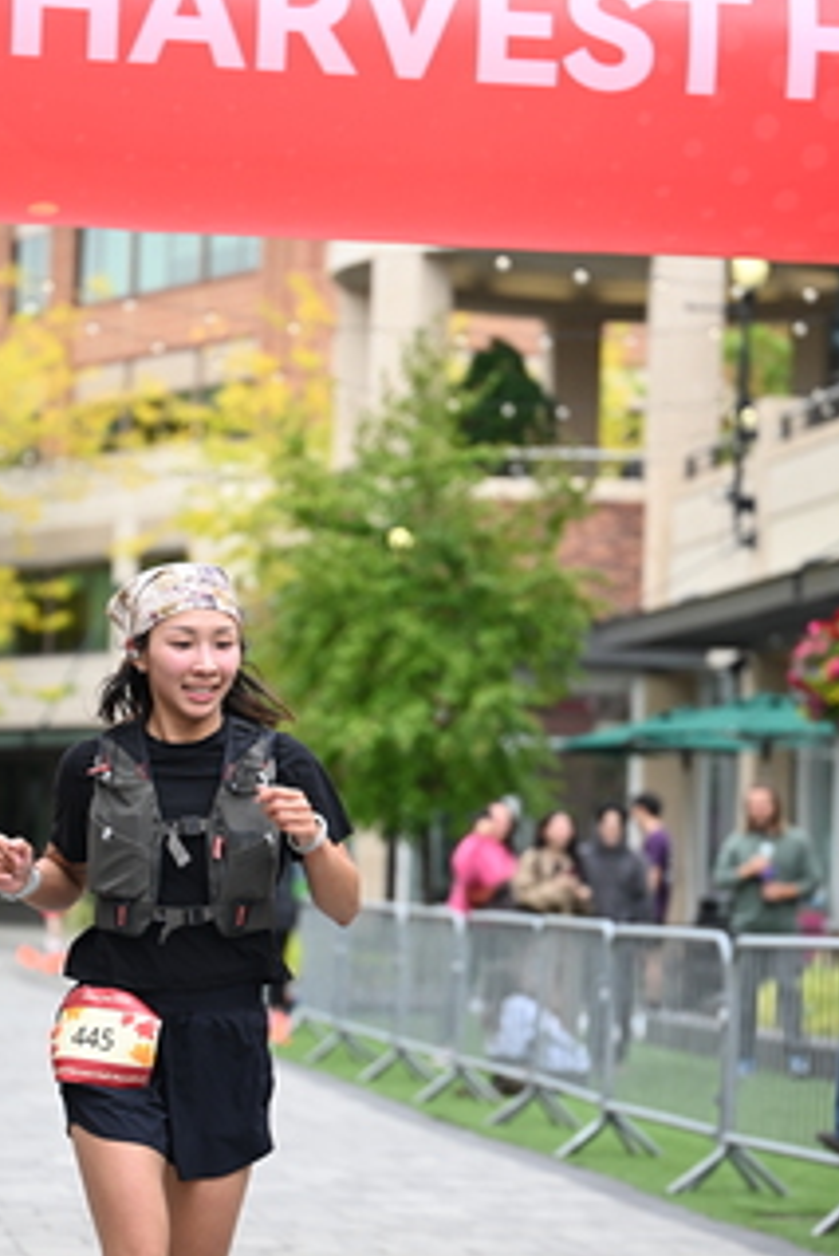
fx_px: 4400
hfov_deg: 10.9
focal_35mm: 126
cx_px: 329
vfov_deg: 16.2
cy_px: 764
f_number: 2.8
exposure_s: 1/2000
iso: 640
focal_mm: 73
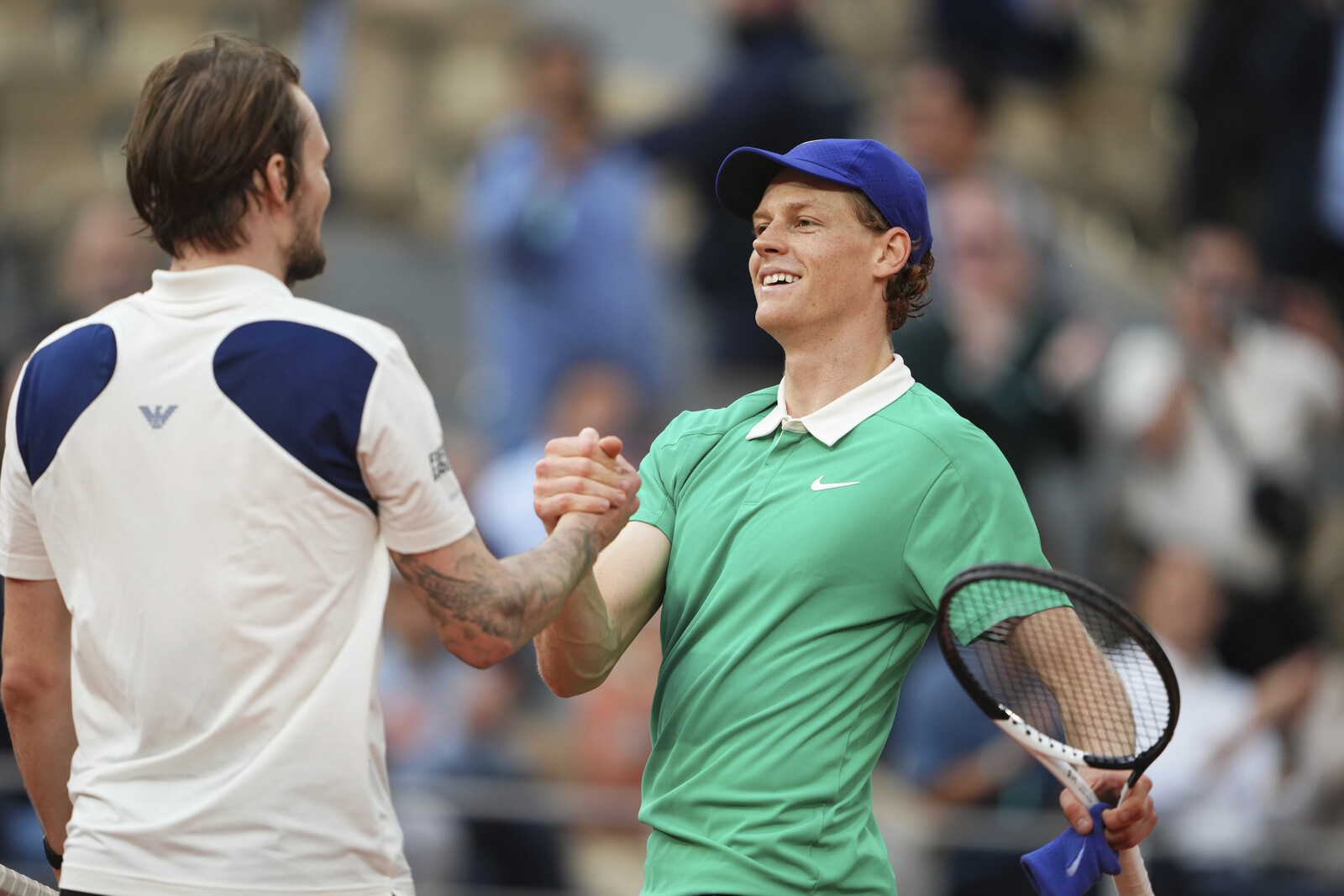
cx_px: 672
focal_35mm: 400
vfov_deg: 3.4
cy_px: 448
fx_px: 14934
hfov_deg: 5.2
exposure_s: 1/2500
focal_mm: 400
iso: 1250
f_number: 2.8
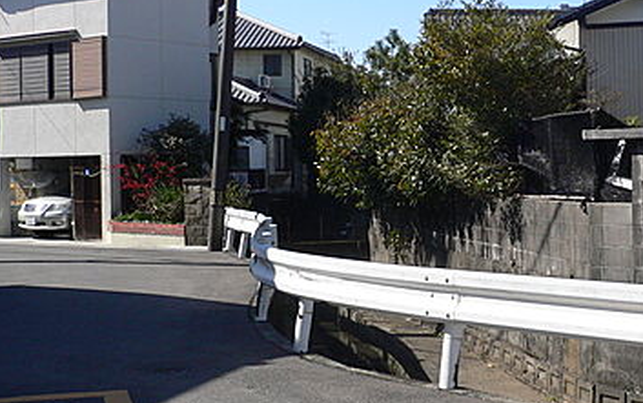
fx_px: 1105
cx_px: 528
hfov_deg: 31.5
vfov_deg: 20.6
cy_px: 166
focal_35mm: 63
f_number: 5.6
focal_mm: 5.8
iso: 100
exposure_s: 1/400
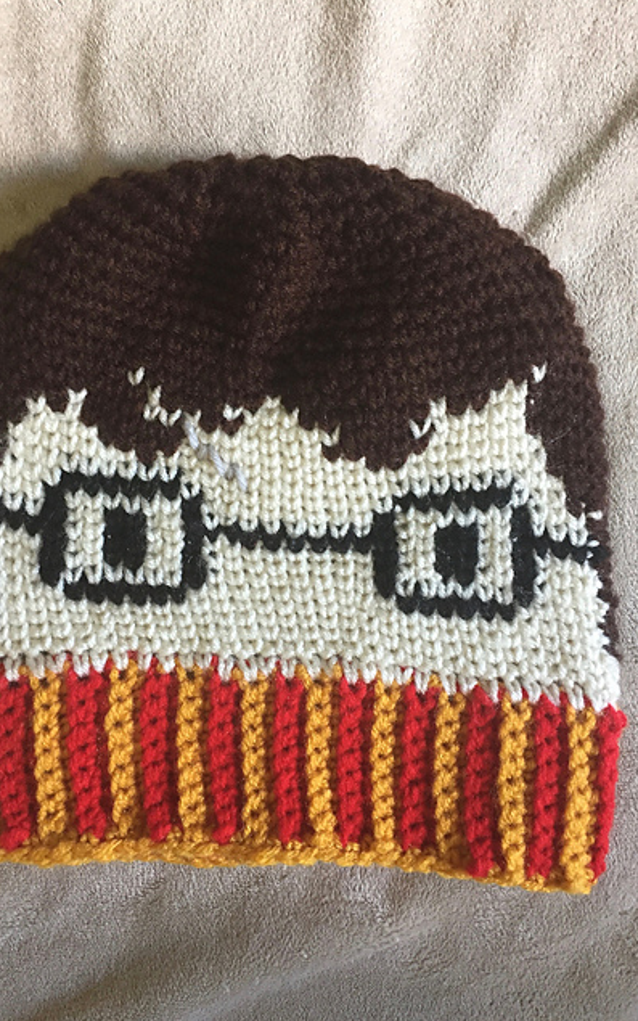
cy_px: 510
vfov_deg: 61.2
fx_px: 862
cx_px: 280
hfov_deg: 40.5
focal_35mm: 31
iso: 160
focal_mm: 4.15
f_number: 2.2
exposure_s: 1/30
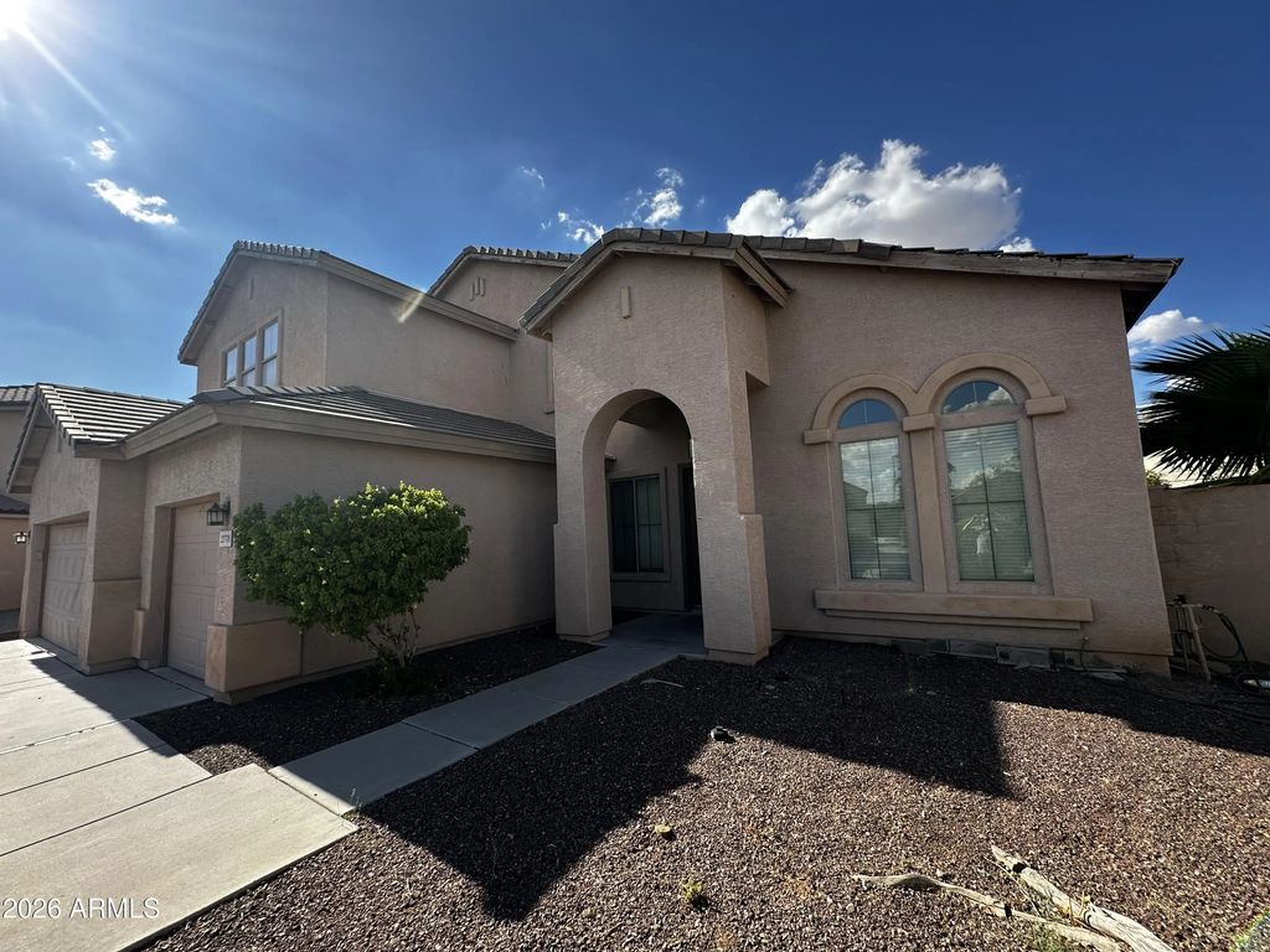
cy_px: 476
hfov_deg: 102.1
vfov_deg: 85.7
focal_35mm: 14
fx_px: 514
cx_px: 635
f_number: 2.2
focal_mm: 2.22
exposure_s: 1/1195
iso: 40
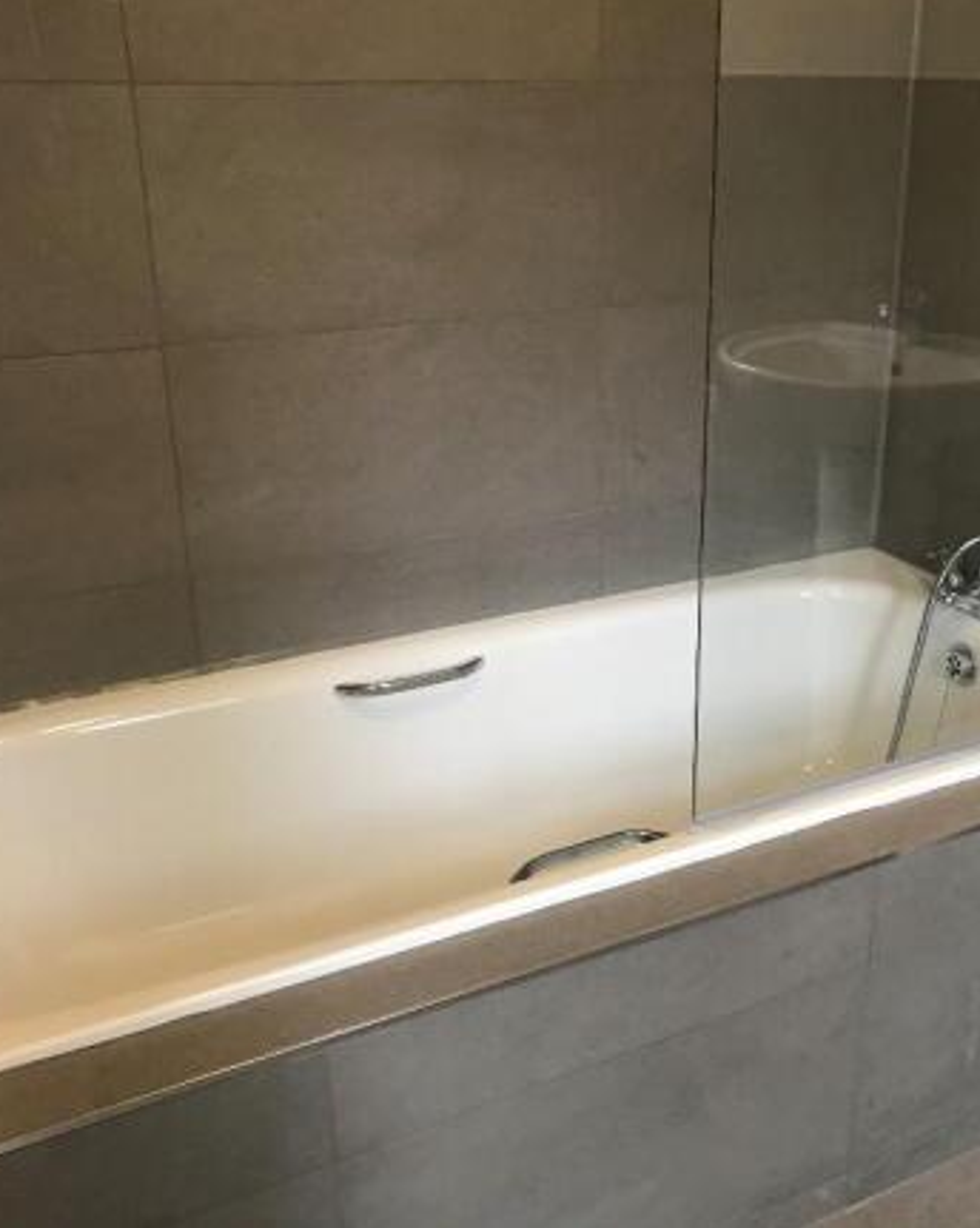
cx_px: 628
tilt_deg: -22.3
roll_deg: -0.3
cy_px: 611
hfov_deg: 39.7
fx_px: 1343
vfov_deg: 49.1
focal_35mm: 37
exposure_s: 1/17
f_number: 1.8
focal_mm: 3.99
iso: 64
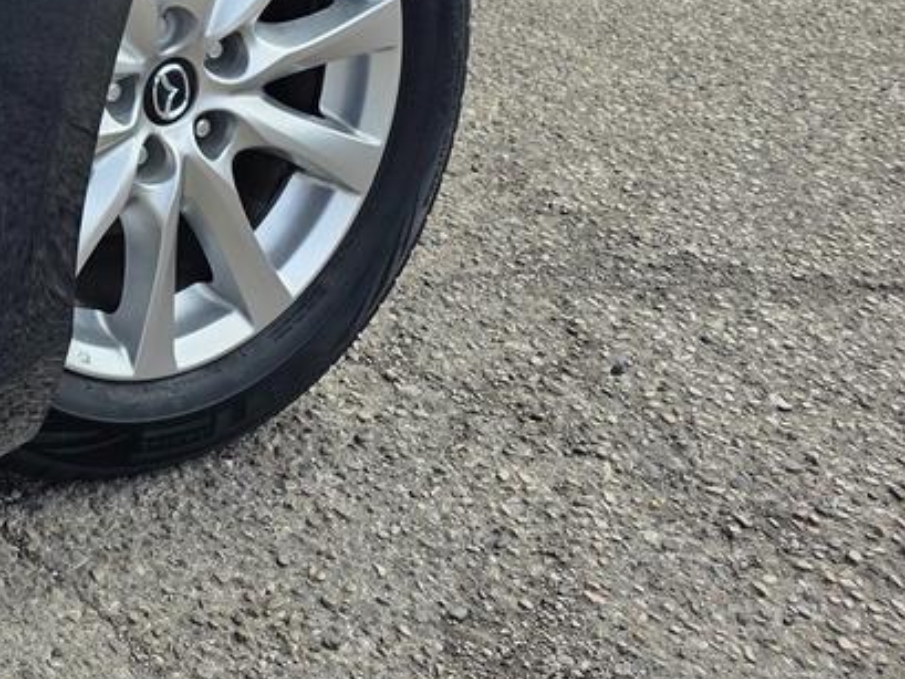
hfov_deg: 23.0
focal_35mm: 72
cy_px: -246
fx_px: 1883
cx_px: -363
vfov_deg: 18.7
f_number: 1.7
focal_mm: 6.3
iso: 80
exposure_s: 1/4766
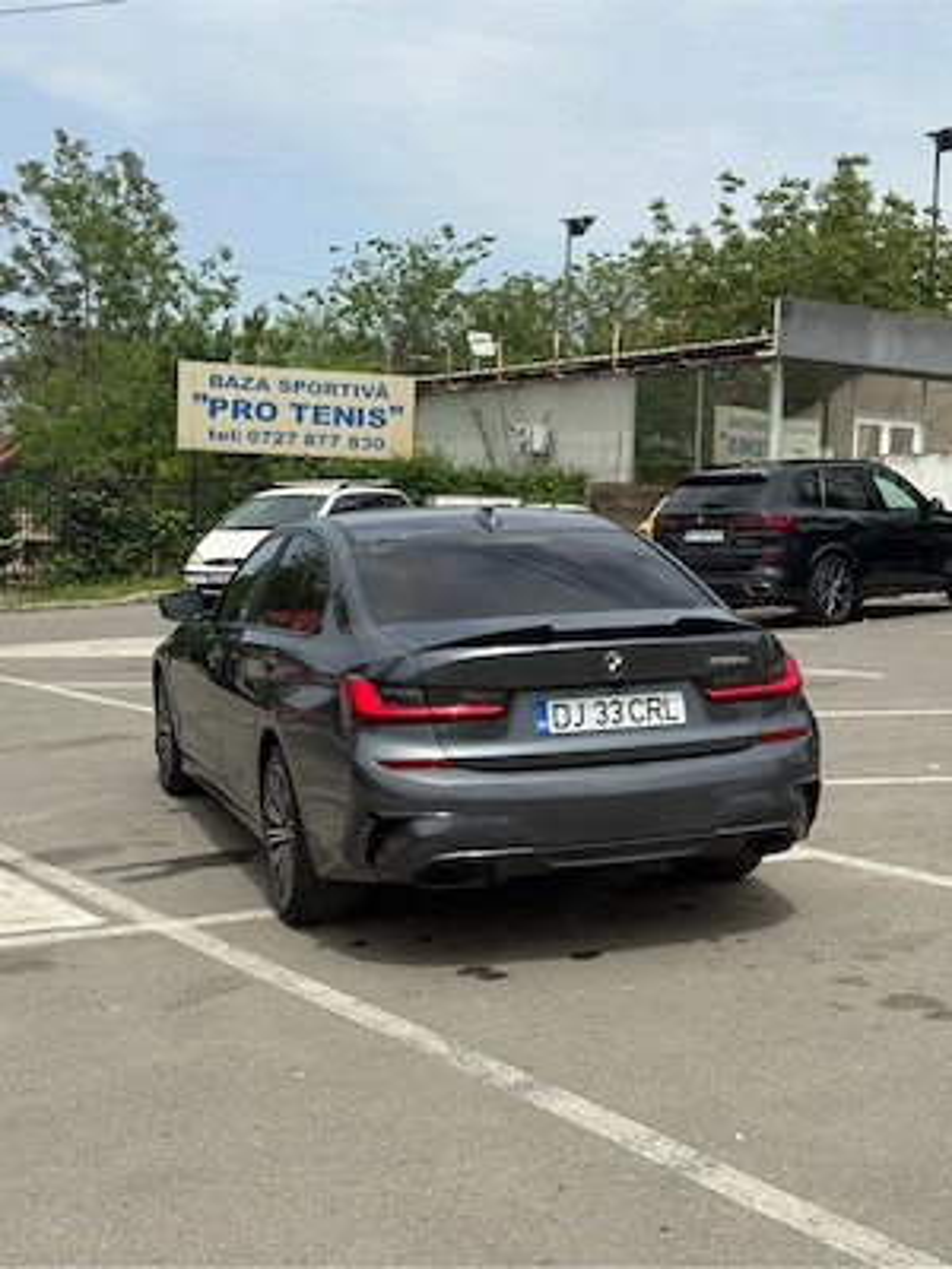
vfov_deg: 39.7
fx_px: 1760
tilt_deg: -3.1
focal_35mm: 48
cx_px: 476
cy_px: 634
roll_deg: -2.0
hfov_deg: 30.3
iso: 80
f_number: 1.78
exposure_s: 1/6024
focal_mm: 6.76
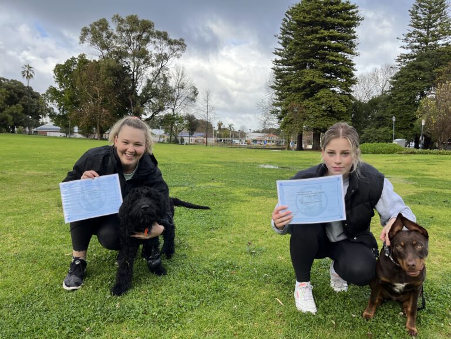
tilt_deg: -5.1
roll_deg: -2.2
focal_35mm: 26
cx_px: 226
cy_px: 170
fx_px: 339
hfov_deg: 67.3
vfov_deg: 53.1
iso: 50
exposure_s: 1/676
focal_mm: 5.1
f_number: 1.6
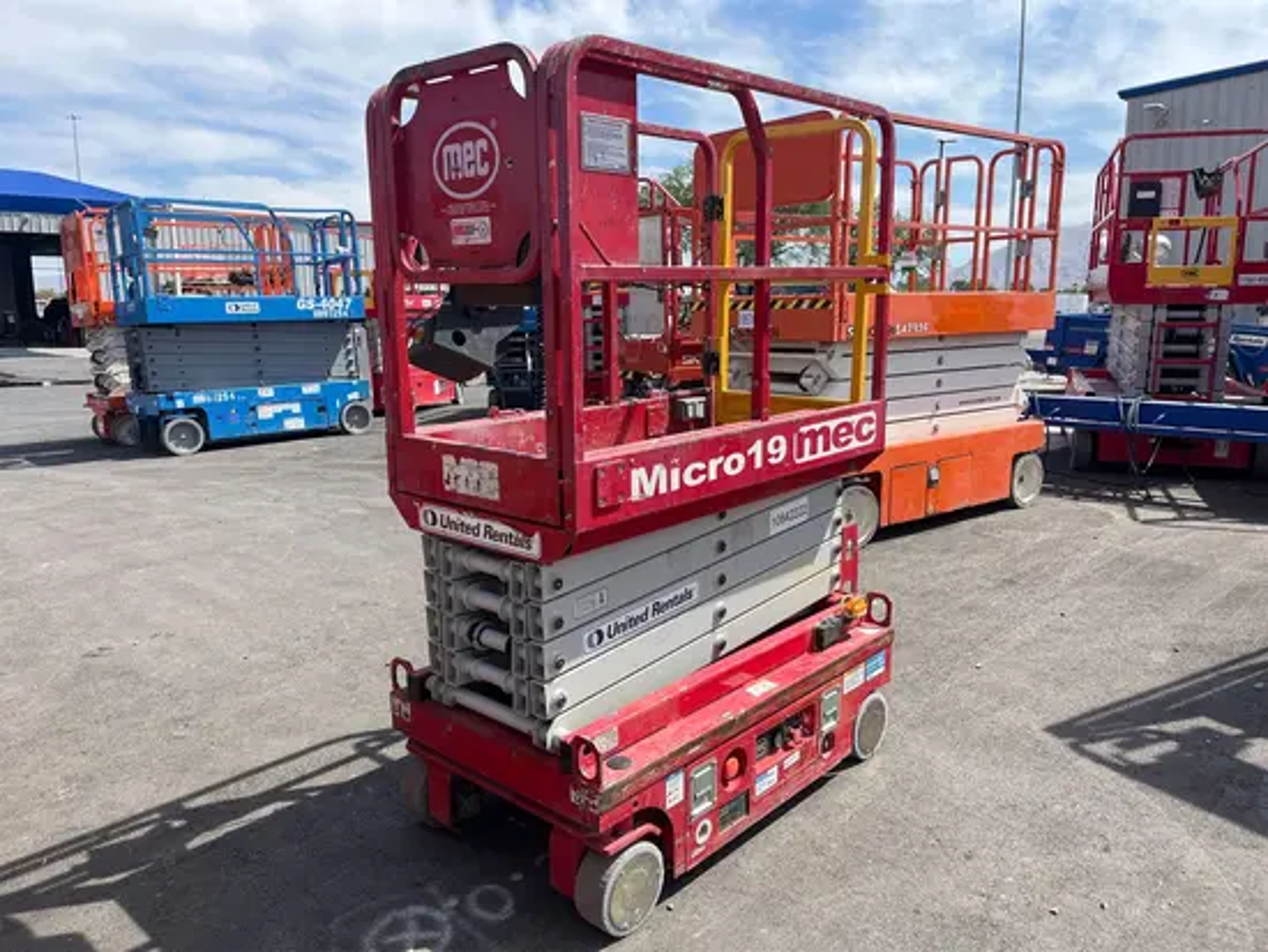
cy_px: 476
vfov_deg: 53.1
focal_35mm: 26
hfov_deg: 67.3
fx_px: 953
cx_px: 634
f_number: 1.6
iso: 50
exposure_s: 1/2410
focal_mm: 5.1
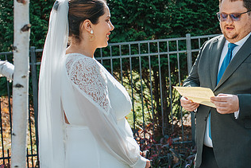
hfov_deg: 28.6
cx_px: 221
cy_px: 44
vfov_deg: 19.9
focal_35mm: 68
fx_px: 474
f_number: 3.5
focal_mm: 35
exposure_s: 1/1250
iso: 500
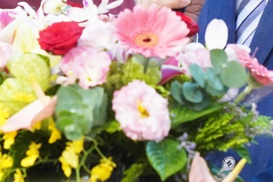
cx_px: 101
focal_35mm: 623
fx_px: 4726
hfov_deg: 3.3
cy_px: -66
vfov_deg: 2.2
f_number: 5.6
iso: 5000
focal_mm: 200
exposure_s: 1/250
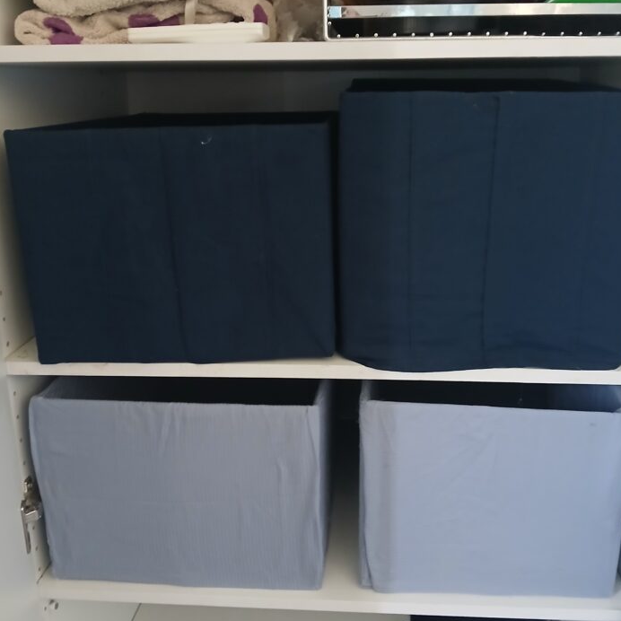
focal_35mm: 34
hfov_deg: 48.4
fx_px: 690
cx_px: 329
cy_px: 307
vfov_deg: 48.4
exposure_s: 1/20
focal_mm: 3.98
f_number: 1.8
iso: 500
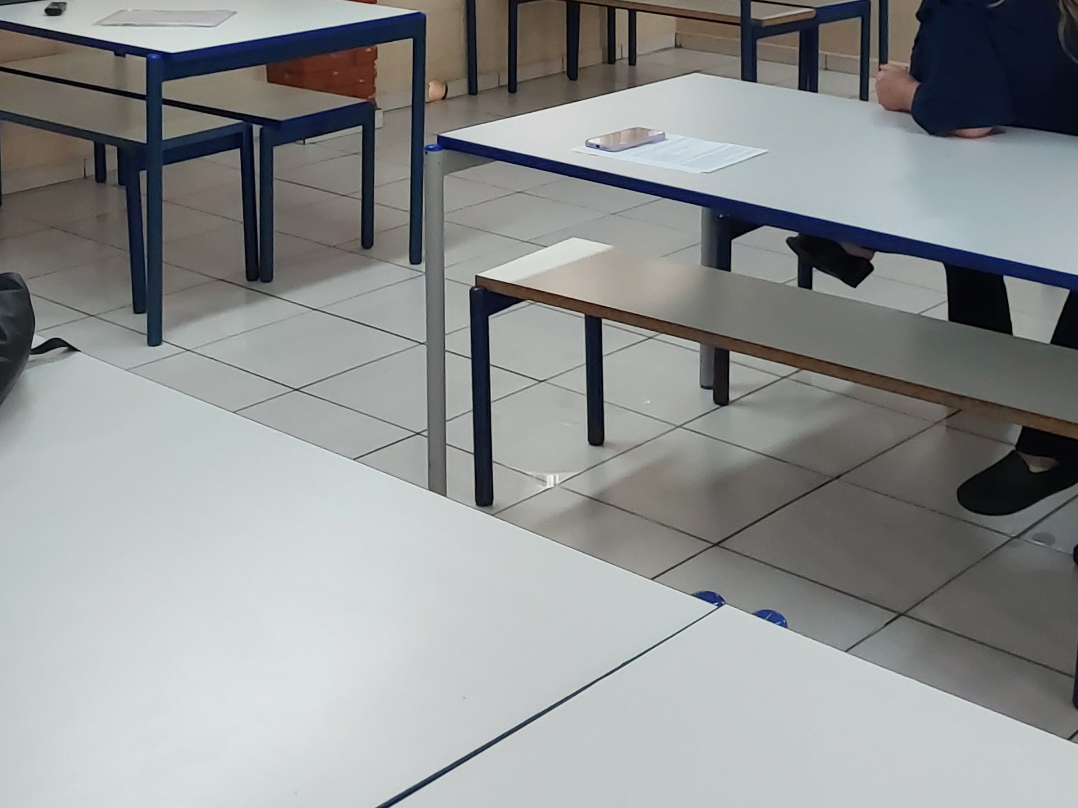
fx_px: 2024
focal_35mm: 65
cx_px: 573
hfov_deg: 29.8
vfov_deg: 21.8
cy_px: 4
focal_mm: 4.6
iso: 250
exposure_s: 1/120
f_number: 1.8
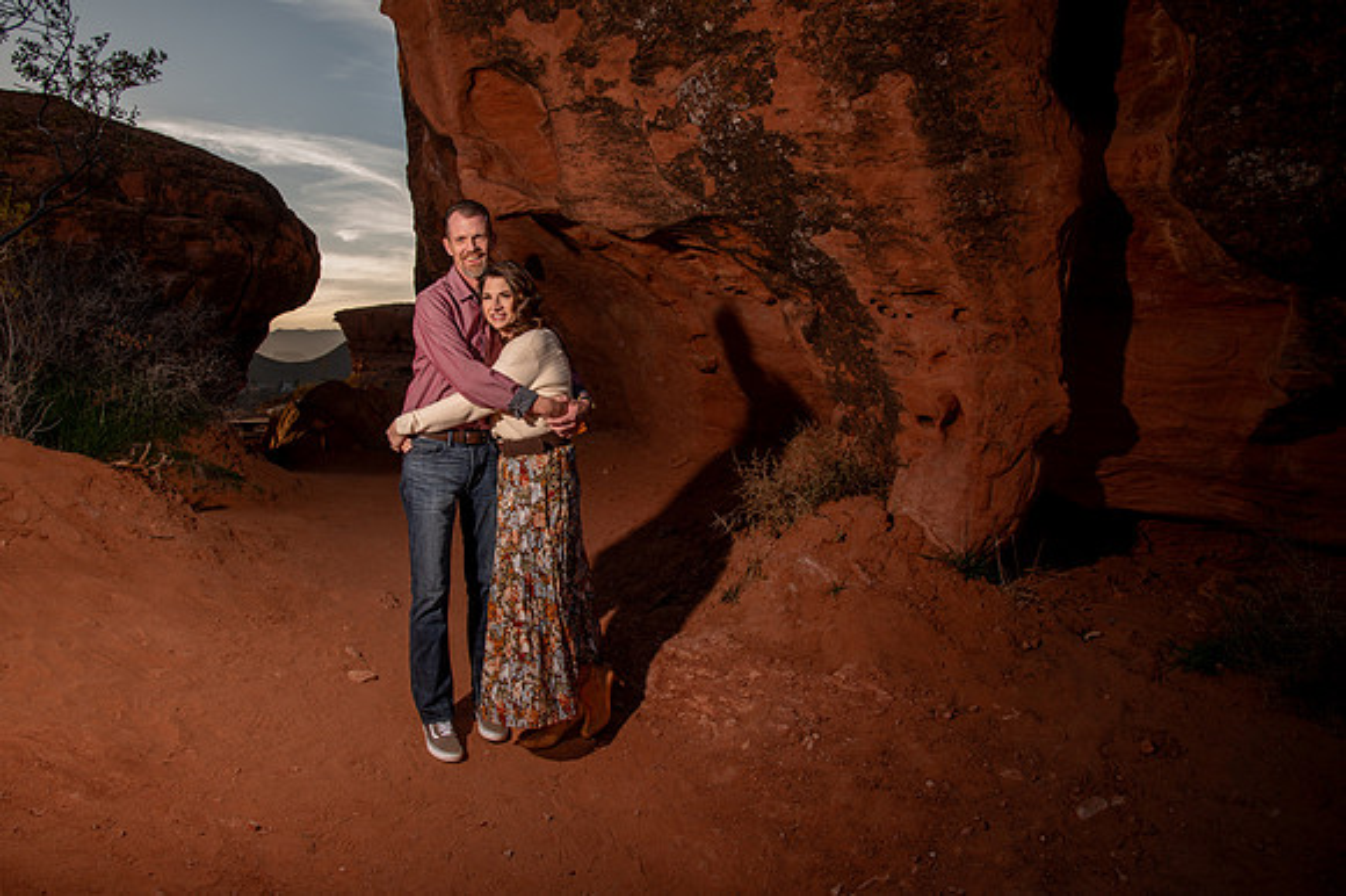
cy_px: 410
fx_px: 982
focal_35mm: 26
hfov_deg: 68.7
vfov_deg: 49.0
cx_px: 613
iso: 250
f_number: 8
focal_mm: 24
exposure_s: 1/250
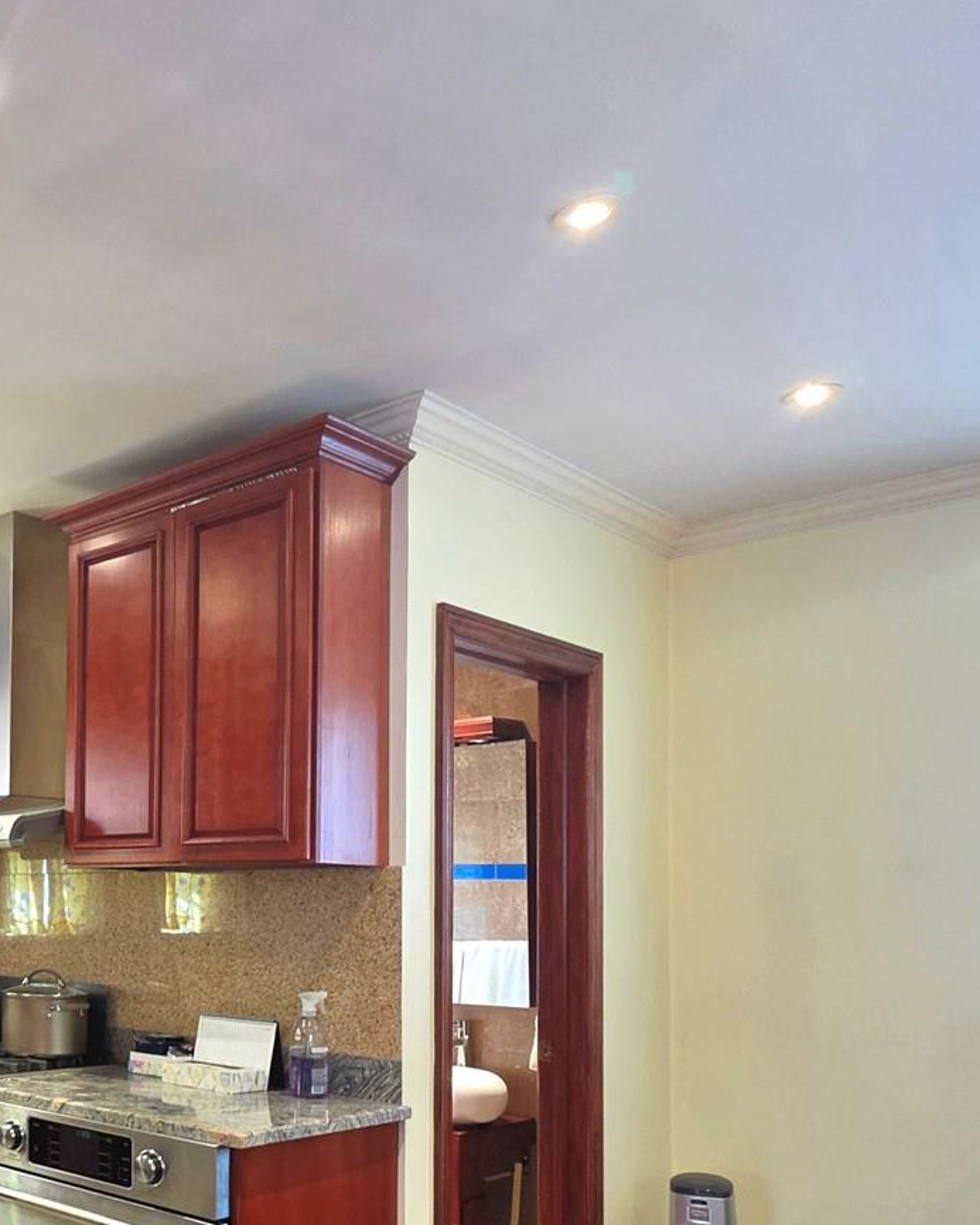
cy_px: 884
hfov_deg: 38.8
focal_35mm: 30
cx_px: -130
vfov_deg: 56.5
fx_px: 1087
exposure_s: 1/60
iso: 160
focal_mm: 2.2
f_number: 1.9
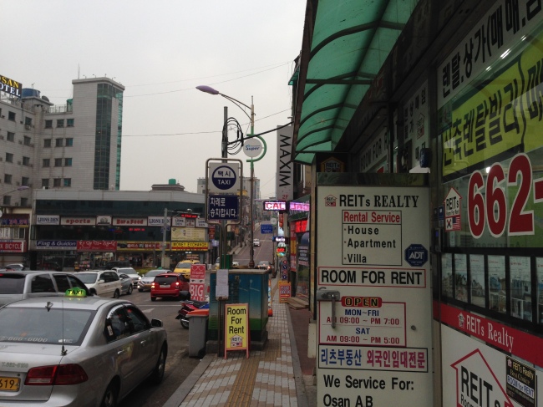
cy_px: 204
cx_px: 272
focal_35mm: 33
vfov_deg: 42.9
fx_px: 517
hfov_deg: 55.4
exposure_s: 1/147
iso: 50
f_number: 2.4
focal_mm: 4.12
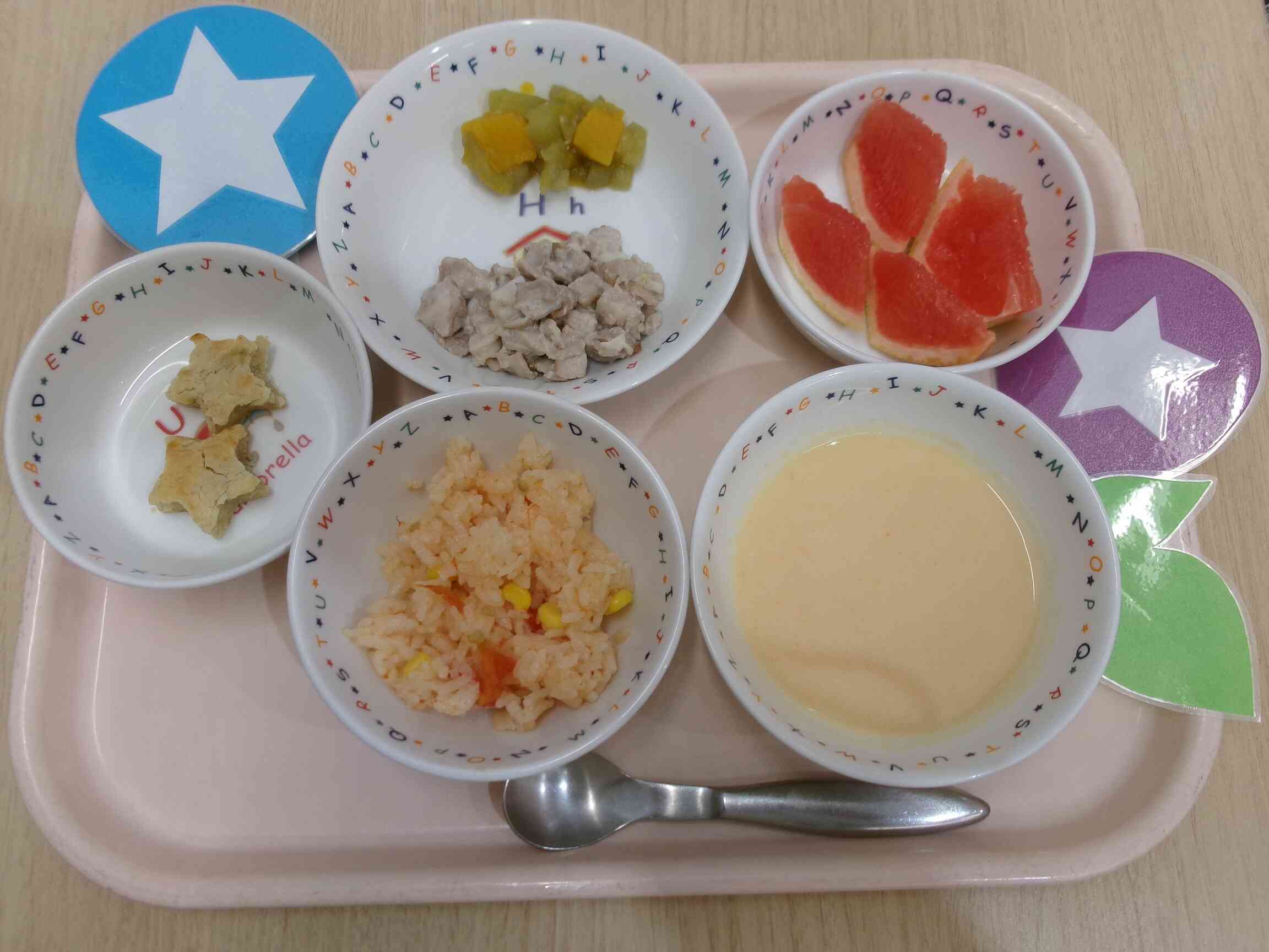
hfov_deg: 63.4
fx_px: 1026
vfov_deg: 49.7
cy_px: 476
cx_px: 634
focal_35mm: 28
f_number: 3.9
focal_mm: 5.1
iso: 111
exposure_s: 1/34
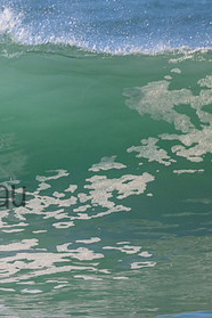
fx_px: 14706
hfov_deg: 0.8
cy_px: 181
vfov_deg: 1.2
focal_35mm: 1665
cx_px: -95
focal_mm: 800
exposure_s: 1/2000
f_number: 11
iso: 1400
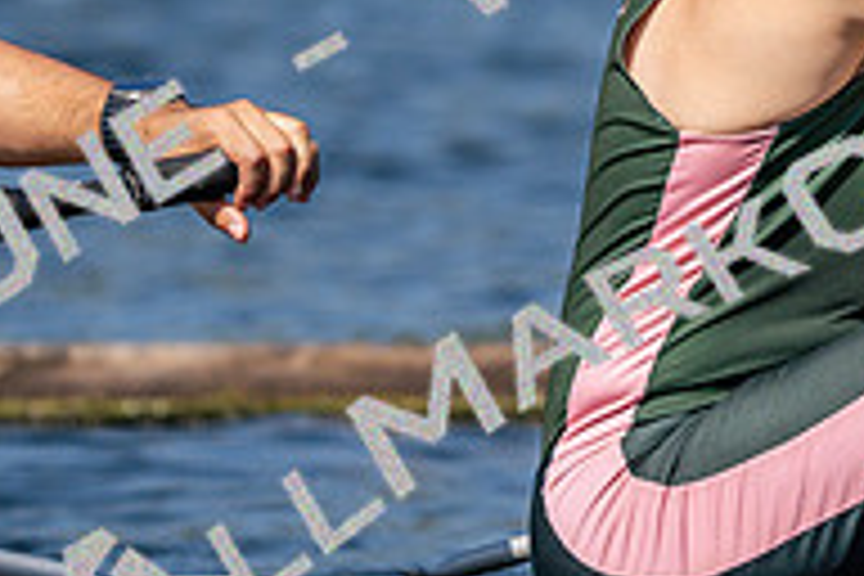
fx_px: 26254
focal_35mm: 1094
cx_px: 976
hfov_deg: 1.9
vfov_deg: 1.3
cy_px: 29
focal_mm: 362
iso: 200
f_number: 6.3
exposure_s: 1/2000
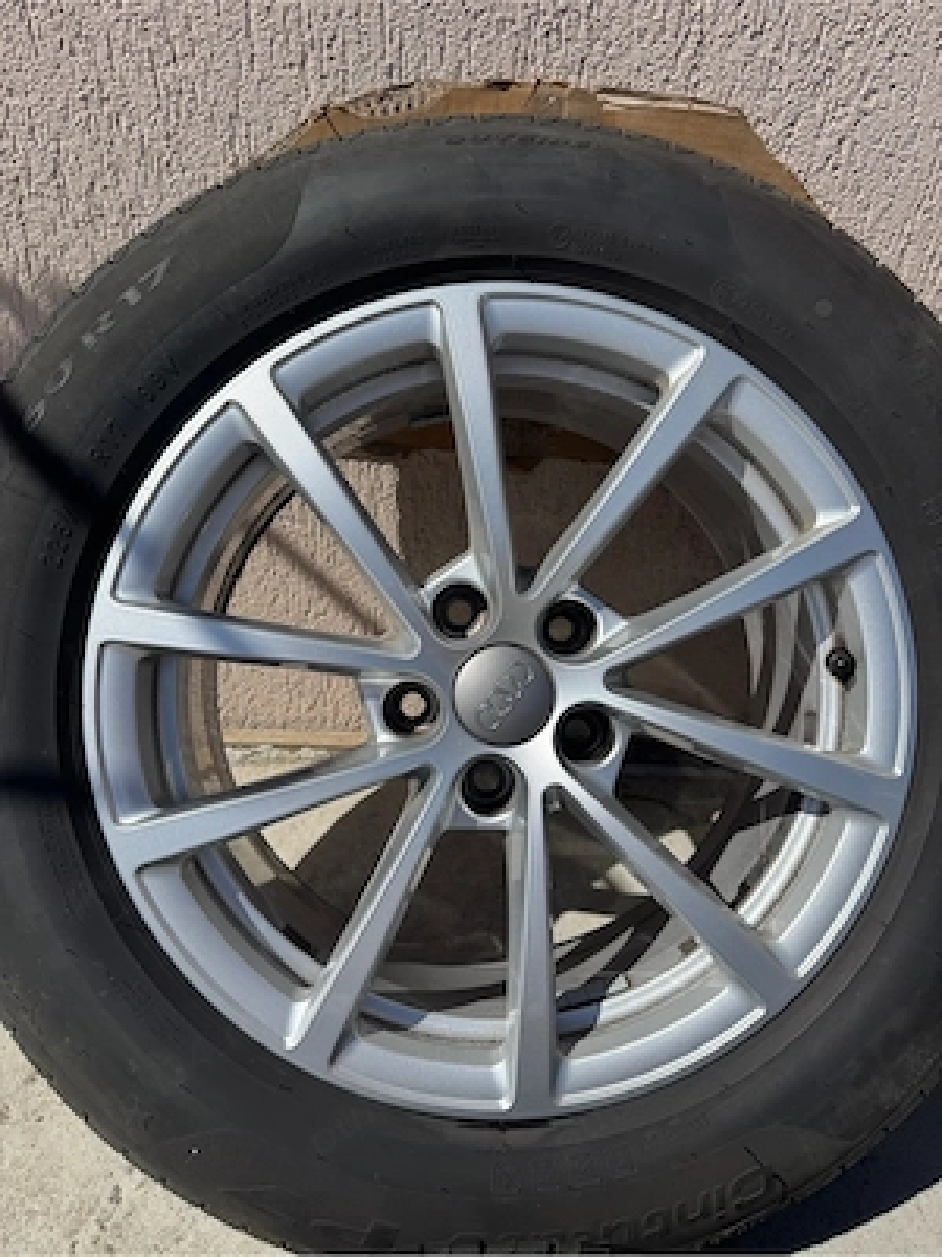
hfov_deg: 56.8
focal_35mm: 24
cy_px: 628
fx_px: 871
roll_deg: +0.4
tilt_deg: -35.8
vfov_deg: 71.6
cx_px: 471
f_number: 1.78
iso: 80
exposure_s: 1/7092
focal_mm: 6.76
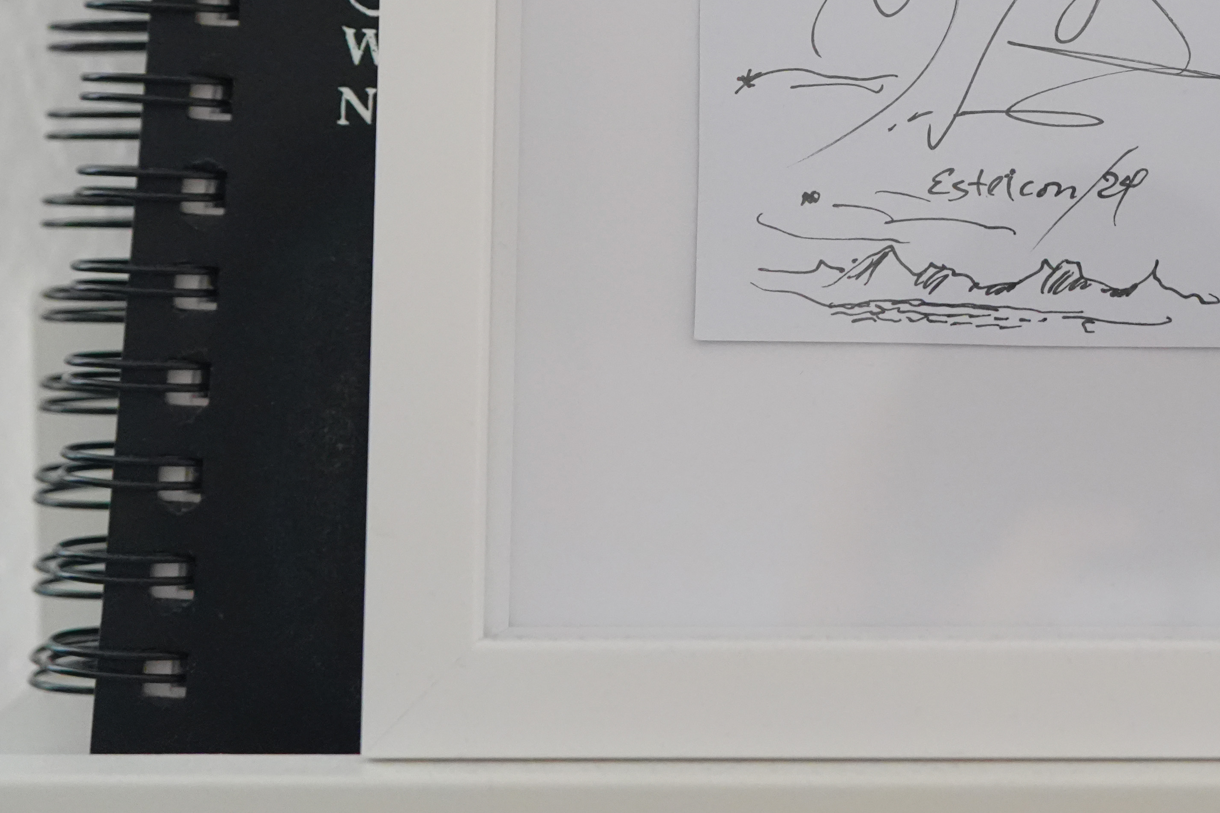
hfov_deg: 20.9
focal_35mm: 96
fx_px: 3253
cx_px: 1035
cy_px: -95
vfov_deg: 13.9
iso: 5000
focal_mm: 39
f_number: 4
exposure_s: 1/125
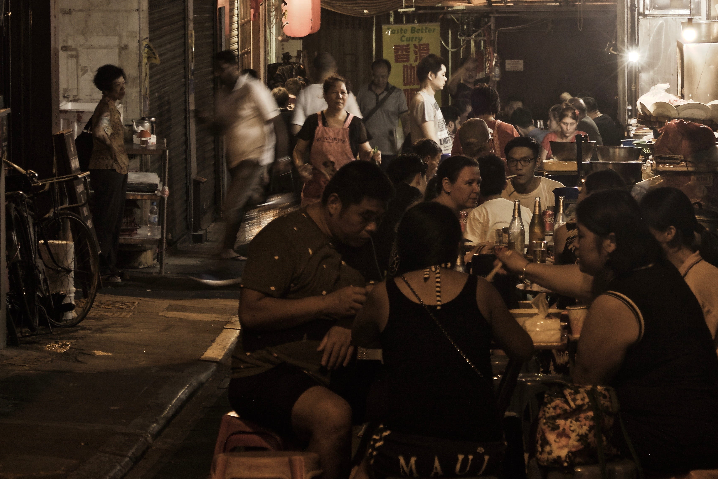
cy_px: 104
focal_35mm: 202
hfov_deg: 10.2
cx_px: 537
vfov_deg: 6.8
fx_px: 4028
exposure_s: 1/15
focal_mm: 45.89
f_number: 4.5
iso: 200
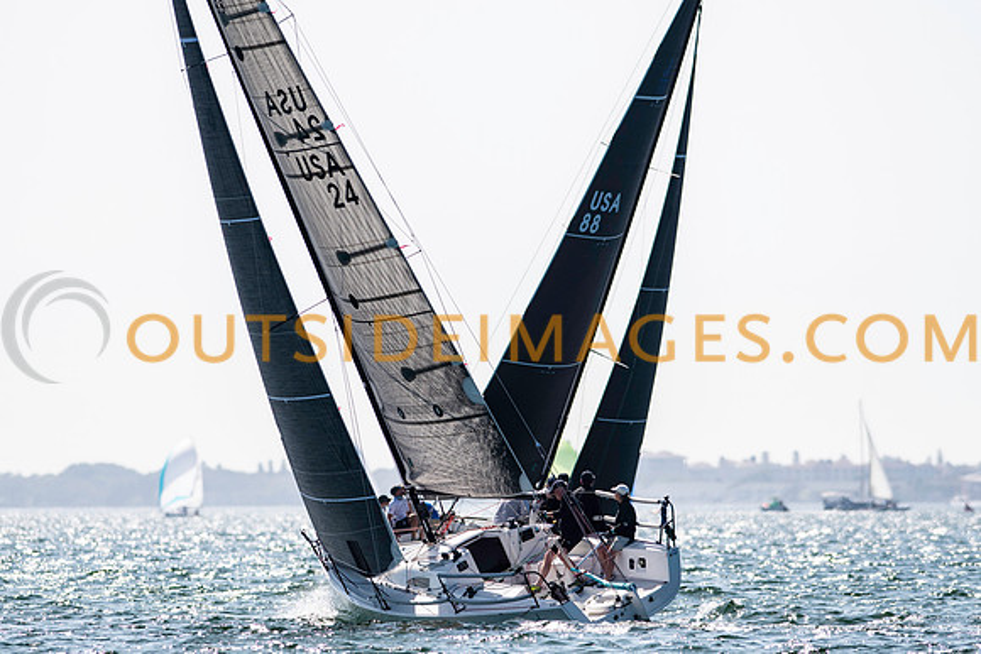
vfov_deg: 2.7
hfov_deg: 4.1
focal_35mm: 508
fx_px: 13845
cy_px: 362
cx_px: 430
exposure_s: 1/4000
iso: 200
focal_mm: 300
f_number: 5
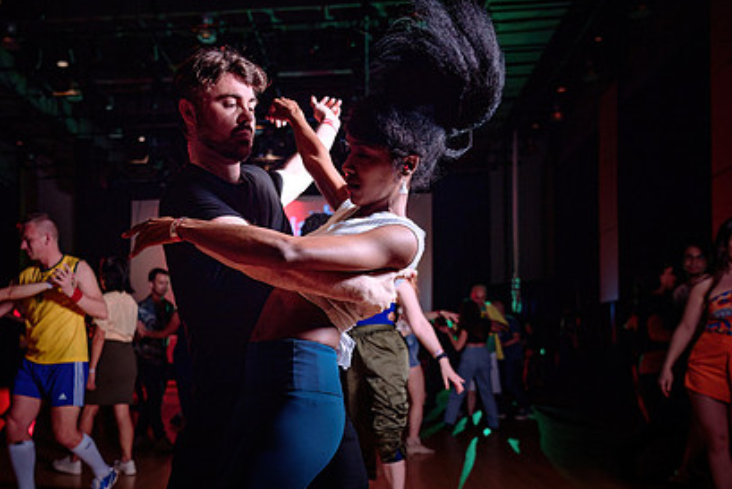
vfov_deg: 38.4
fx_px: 692
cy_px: 336
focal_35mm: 34
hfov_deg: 55.5
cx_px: 306
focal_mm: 24
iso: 800
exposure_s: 1/125
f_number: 2.8
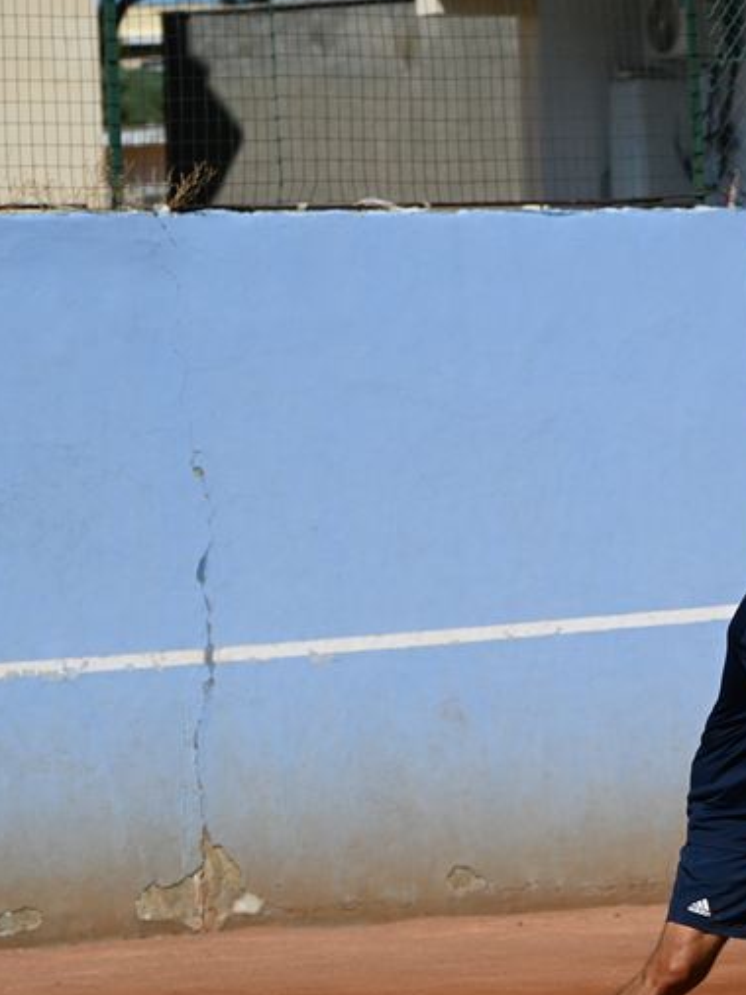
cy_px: 638
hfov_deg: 6.1
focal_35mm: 243
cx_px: 773
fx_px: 6985
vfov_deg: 8.1
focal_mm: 125
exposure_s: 1/1000
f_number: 6.3
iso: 100
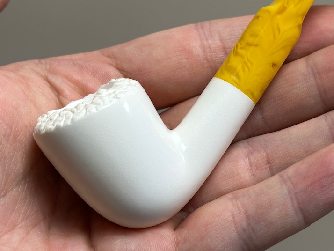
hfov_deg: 22.6
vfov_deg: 17.1
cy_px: 71
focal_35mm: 86
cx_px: 234
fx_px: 830
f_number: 1.78
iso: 80
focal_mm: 6.86
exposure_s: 1/121
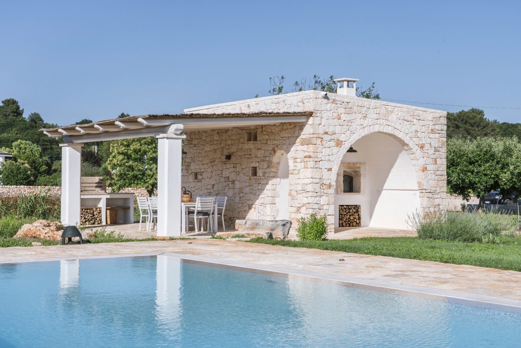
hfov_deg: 35.6
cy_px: 174
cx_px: 260
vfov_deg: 24.2
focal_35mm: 56
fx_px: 810
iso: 500
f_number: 16
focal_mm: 56
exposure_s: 1/500
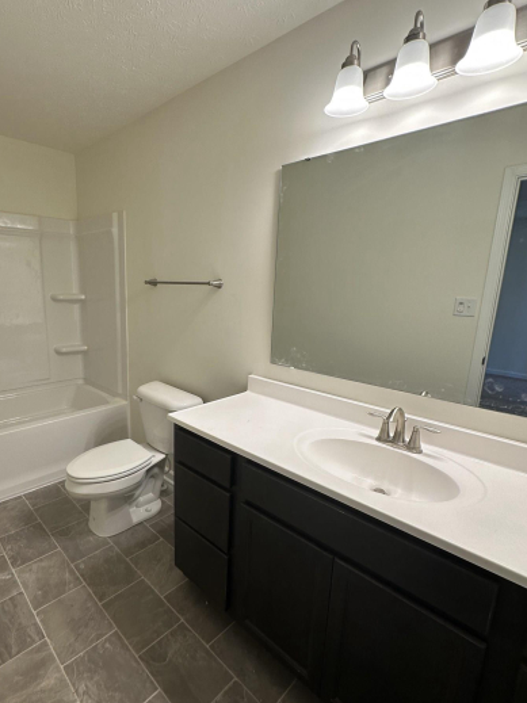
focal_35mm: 18
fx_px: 366
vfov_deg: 87.8
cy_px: 357
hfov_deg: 70.6
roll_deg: -1.0
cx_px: 202
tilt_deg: -11.9
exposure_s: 1/120
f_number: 2.2
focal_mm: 2.22
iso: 80
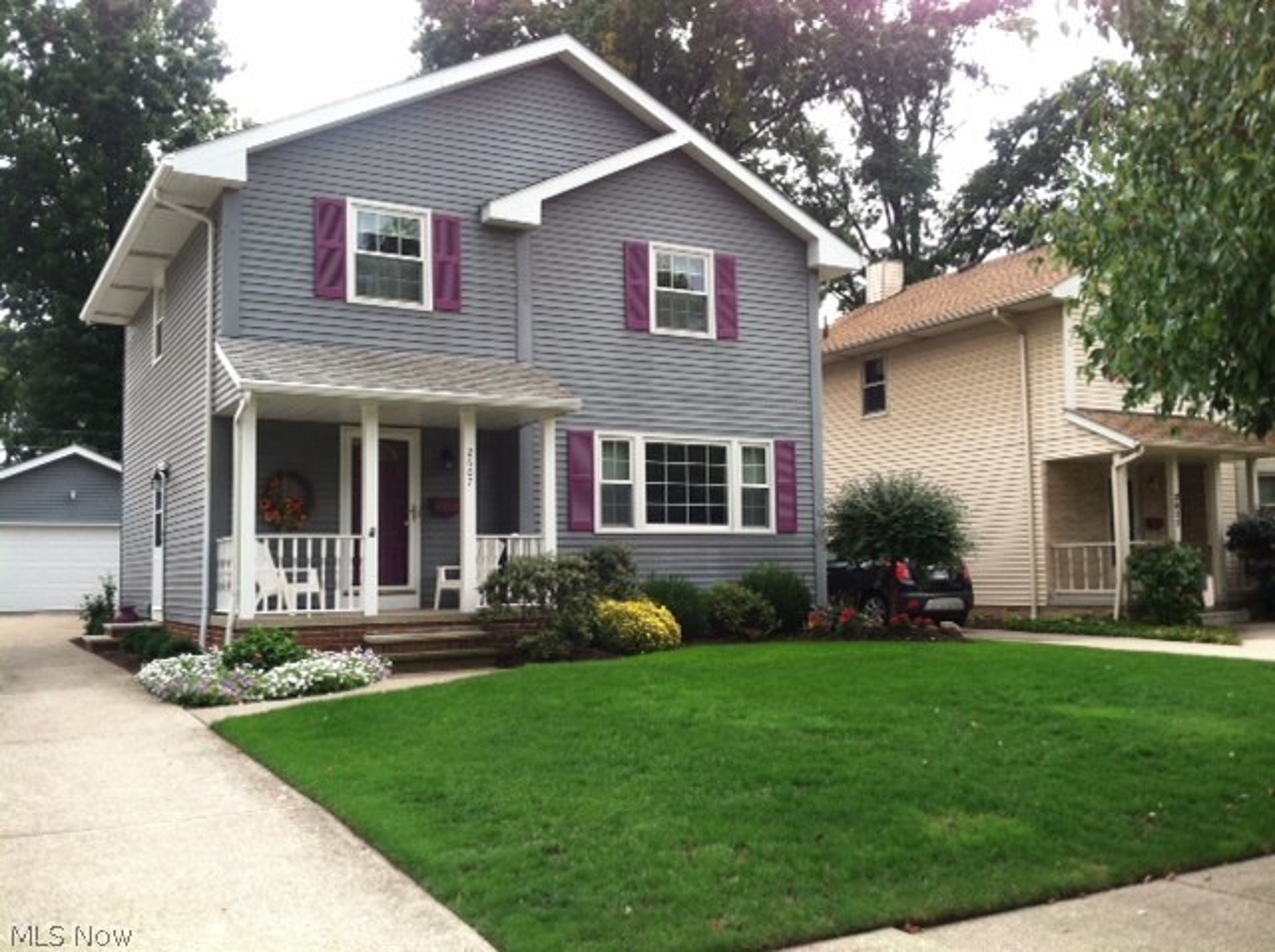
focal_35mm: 35
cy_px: 476
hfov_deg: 52.7
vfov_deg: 40.6
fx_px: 1287
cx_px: 638
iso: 80
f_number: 2.8
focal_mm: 3.85
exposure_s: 1/171
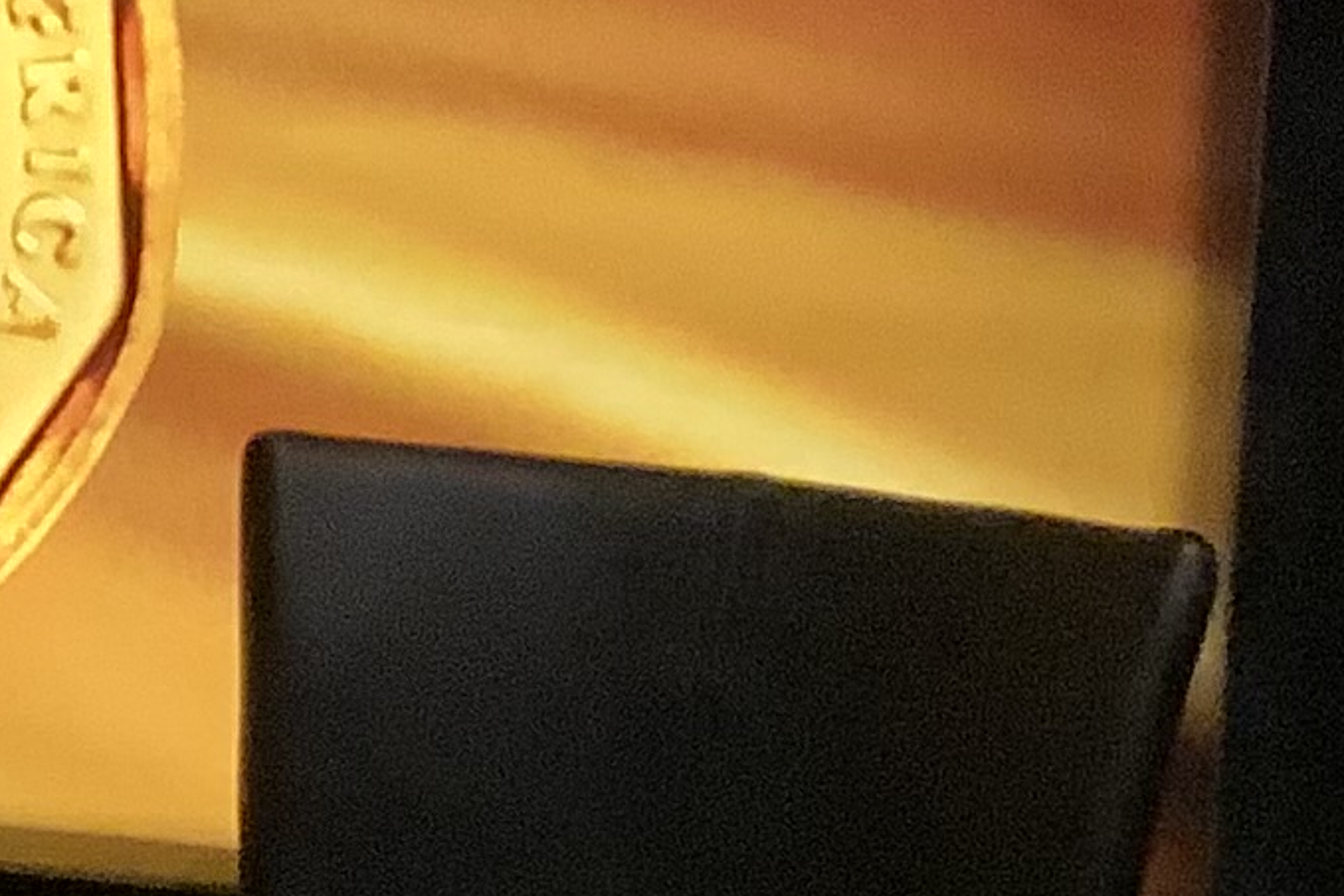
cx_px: -1465
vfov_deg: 8.8
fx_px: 5788
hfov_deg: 11.7
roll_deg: -0.6
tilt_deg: -9.7
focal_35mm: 155
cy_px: 243
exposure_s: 1/30
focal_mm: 3.3
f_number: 2.4
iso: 320
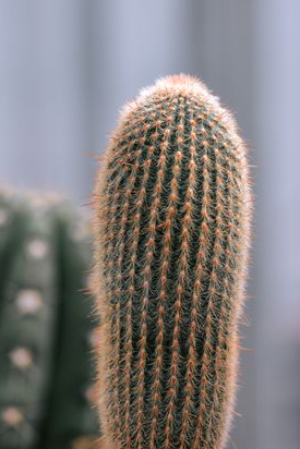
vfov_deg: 10.5
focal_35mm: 196
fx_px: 2443
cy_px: 209
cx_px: 118
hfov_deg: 7.0
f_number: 3.2
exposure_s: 1/2000
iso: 400
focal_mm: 105
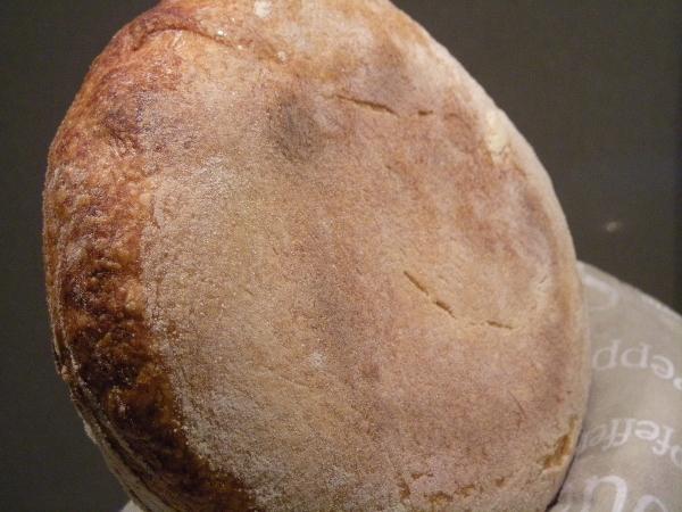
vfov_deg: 19.4
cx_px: 341
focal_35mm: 76
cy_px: 256
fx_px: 1497
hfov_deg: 25.7
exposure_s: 1/49.6
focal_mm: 12.3
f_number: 3.9
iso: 400
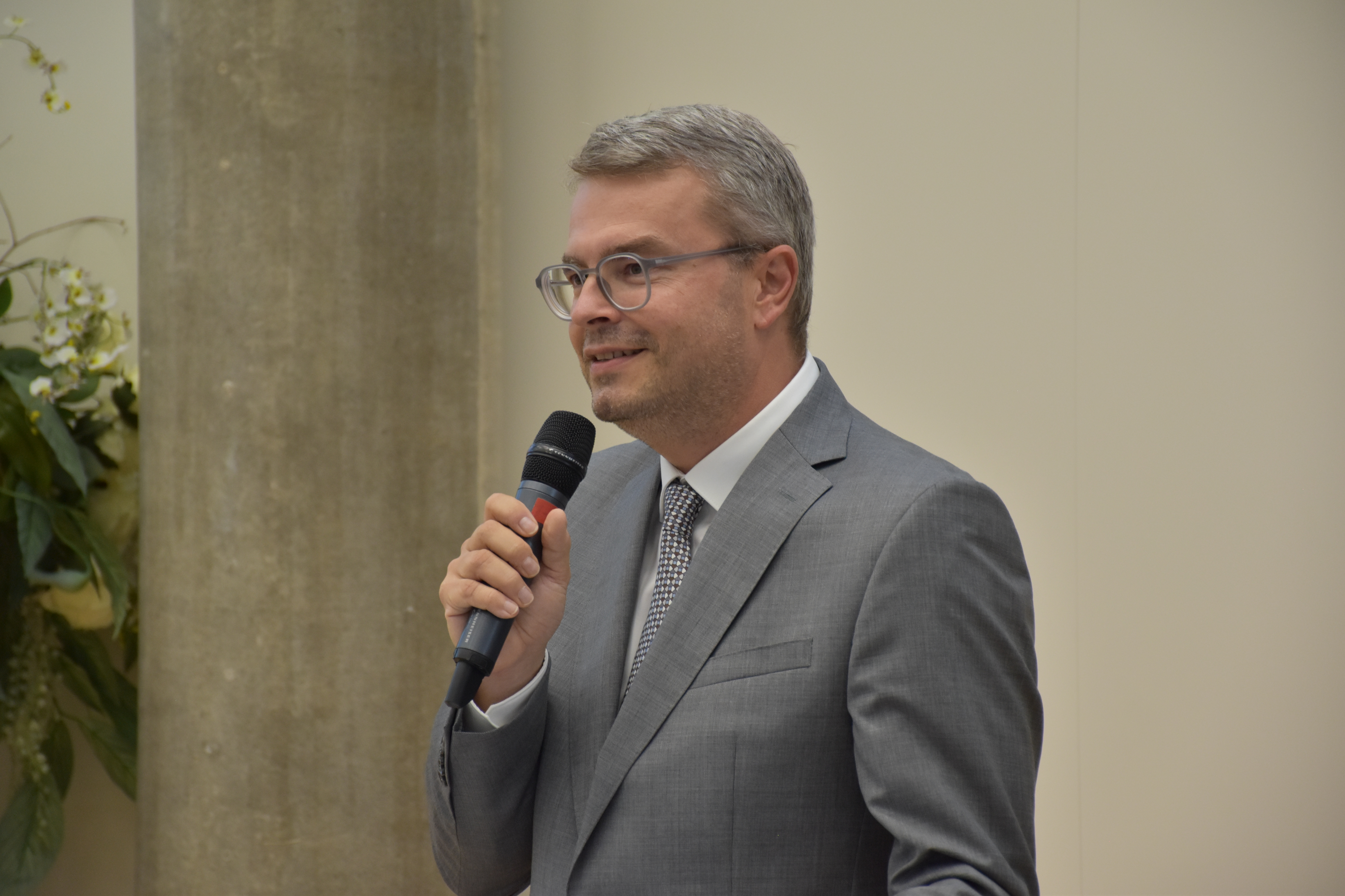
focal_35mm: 168
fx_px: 6276
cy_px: 448
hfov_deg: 12.2
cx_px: 672
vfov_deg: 8.2
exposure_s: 1/60
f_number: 5.6
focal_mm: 112
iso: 800
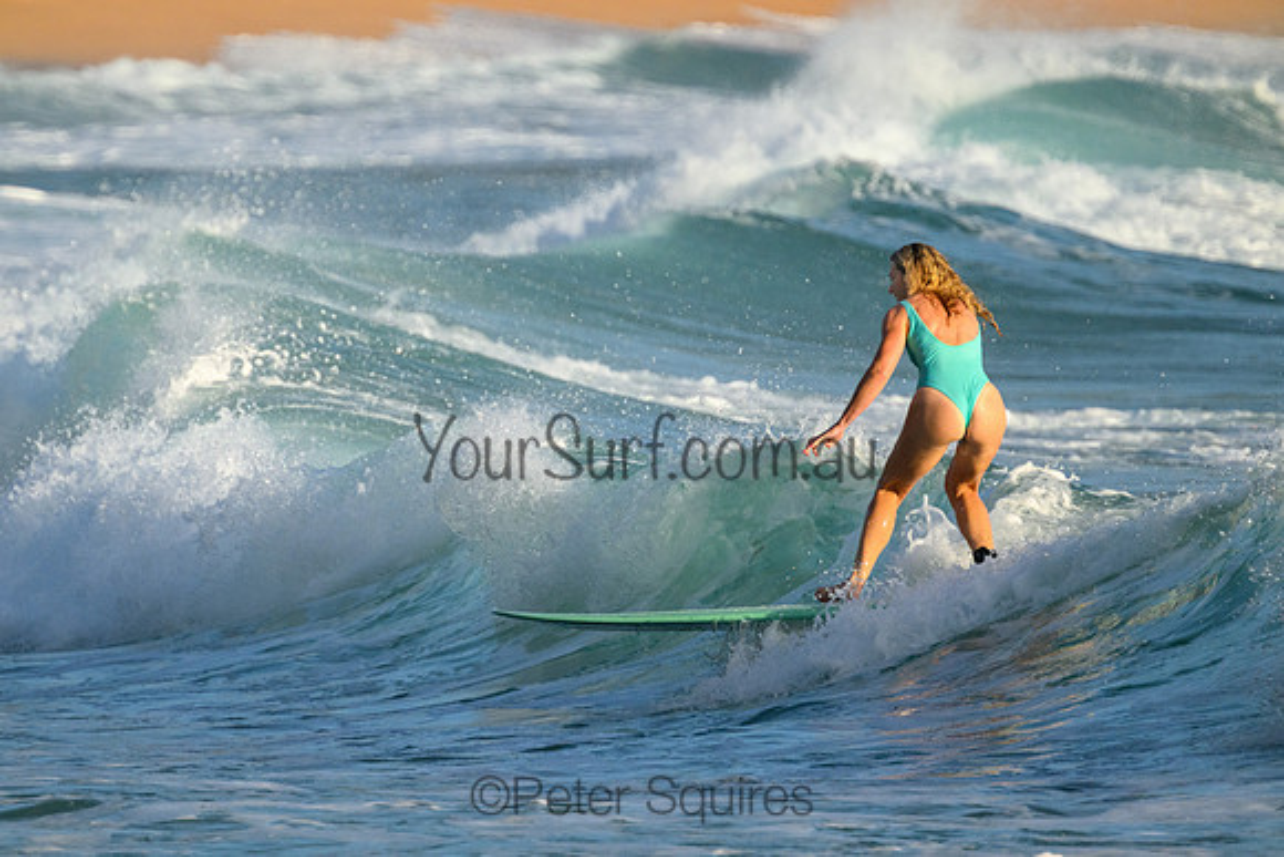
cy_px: 428
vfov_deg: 1.7
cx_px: 642
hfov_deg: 2.6
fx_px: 28539
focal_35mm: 800
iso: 1800
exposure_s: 1/2000
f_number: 11
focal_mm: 800
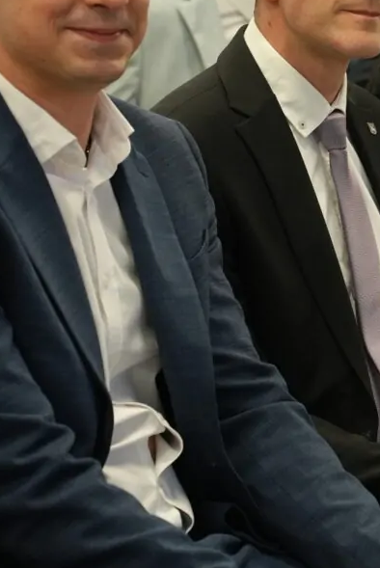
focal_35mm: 190
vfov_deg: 10.7
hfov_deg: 7.2
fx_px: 3001
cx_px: 473
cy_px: -68
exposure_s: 1/160
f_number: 4
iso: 2000
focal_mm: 70
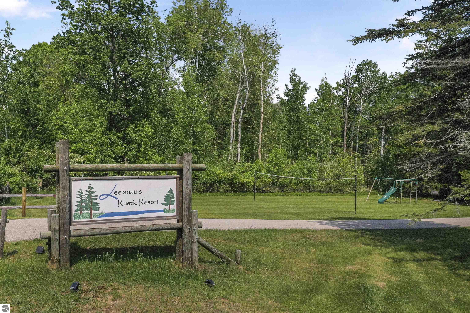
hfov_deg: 65.5
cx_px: 235
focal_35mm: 28
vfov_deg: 46.4
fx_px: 366
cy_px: 156
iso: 800
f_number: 7.1
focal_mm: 10.26
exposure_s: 1/800
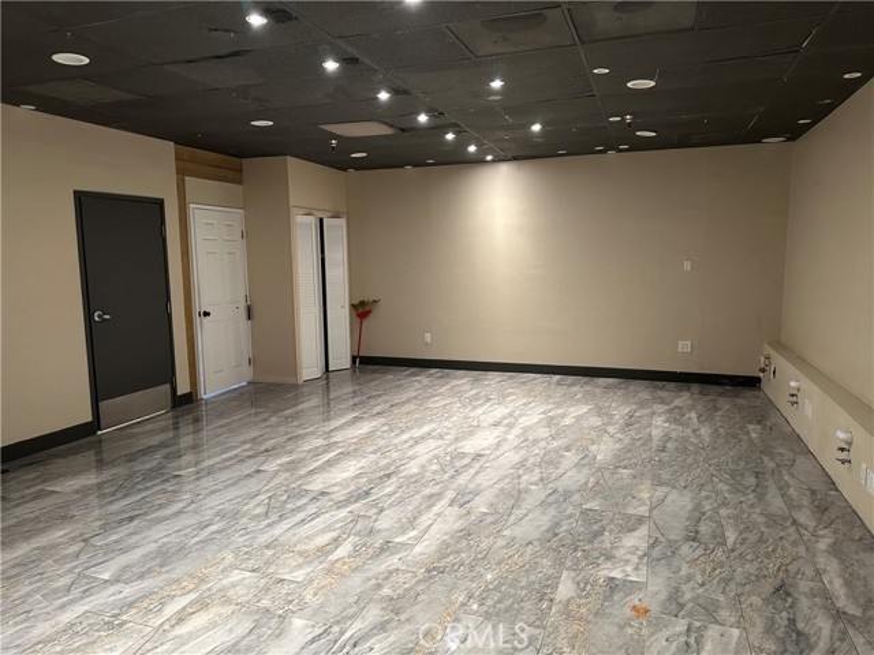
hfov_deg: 71.6
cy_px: 328
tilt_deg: -6.6
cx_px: 437
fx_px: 606
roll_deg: -1.3
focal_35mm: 24
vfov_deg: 56.8
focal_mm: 6.86
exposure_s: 1/60
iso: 320
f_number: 1.78
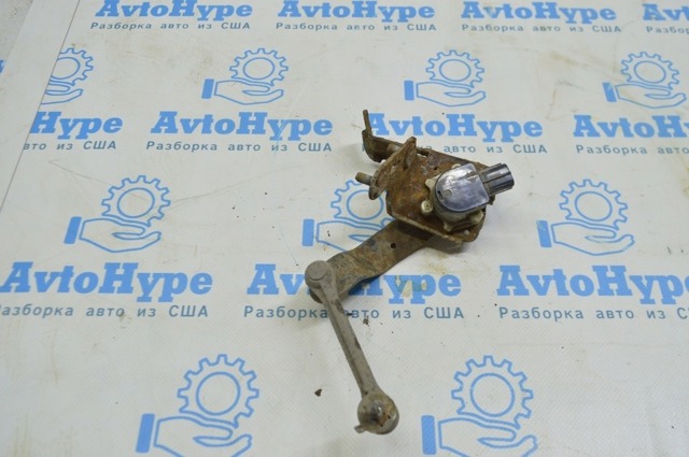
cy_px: 228
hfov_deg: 57.3
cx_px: 344
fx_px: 631
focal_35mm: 33
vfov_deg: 39.9
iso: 400
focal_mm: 22
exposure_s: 1/30
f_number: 5.6
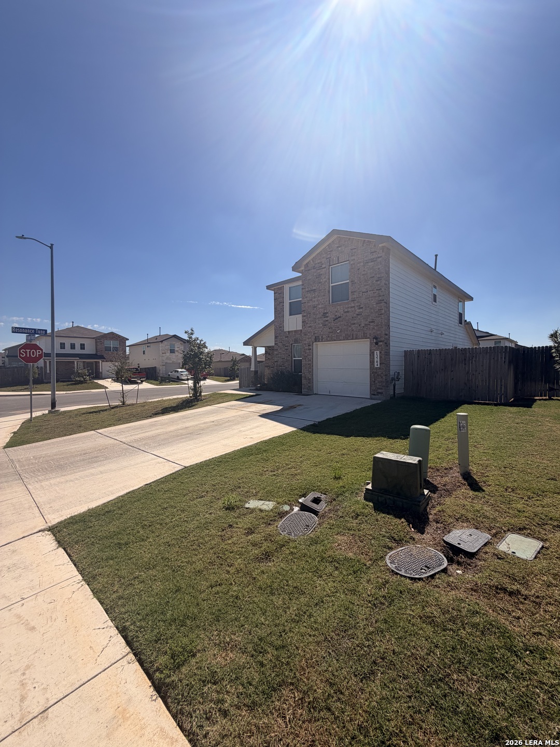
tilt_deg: -0.8
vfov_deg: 102.1
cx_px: 280
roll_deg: +0.8
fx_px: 302
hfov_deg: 85.7
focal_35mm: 14
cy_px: 374
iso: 20
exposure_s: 1/1497
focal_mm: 2.22
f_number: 2.2
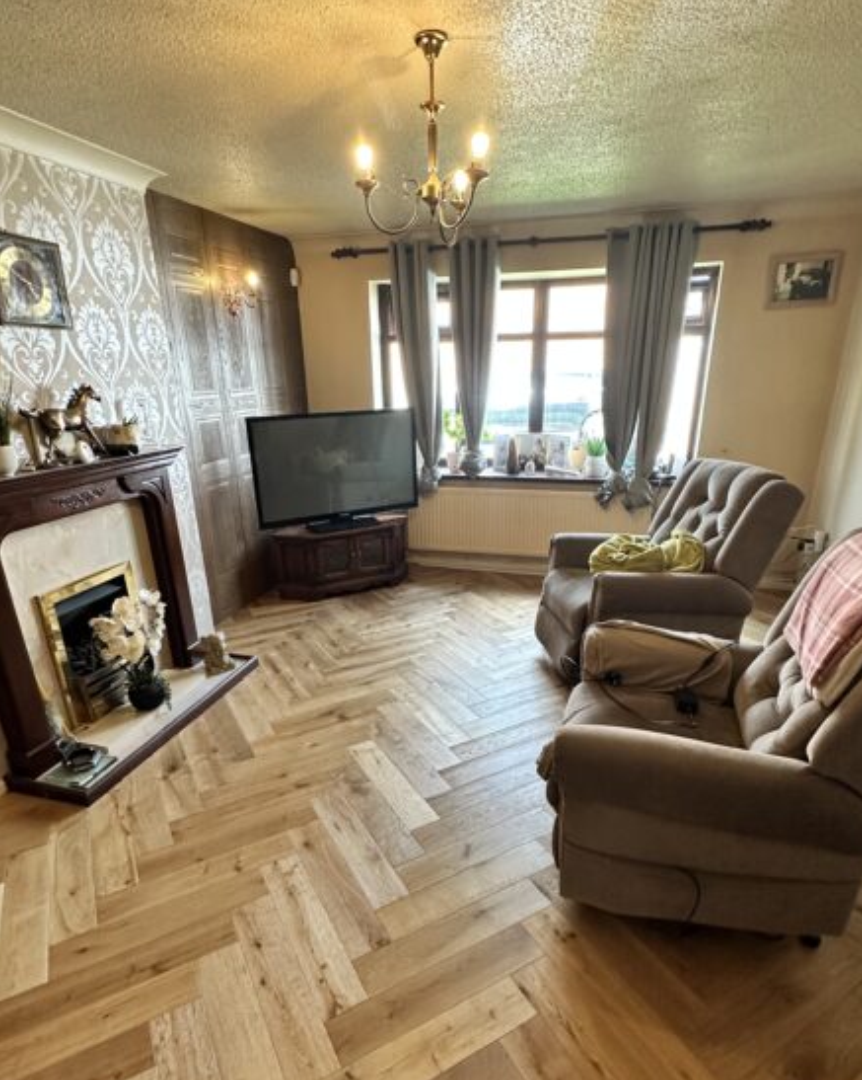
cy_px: 624
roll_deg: +0.8
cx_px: 432
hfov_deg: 68.1
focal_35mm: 20
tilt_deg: -22.3
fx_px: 638
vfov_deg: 79.8
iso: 320
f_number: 2.2
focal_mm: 2.22
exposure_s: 1/100
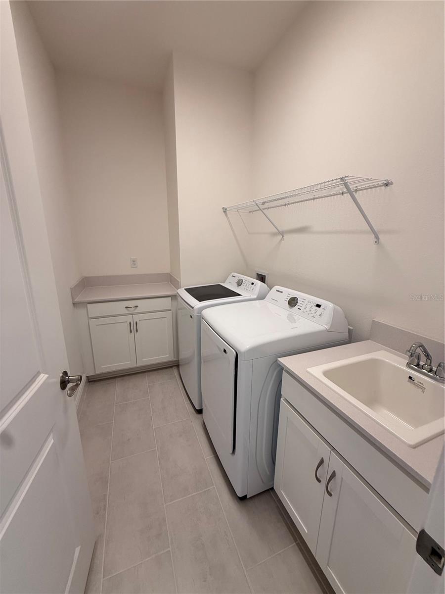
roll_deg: -1.1
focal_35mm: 14
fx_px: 240
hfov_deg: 85.7
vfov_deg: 102.1
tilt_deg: -14.1
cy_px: 297
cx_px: 222
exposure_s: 1/120
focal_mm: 2.22
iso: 160
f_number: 2.2
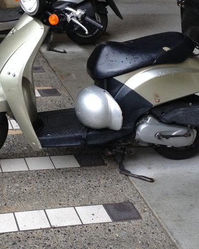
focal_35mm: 78
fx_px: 574
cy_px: 104
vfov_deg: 24.4
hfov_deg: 19.6
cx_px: 58
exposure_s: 1/120
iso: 100
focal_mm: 4.28
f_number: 2.4
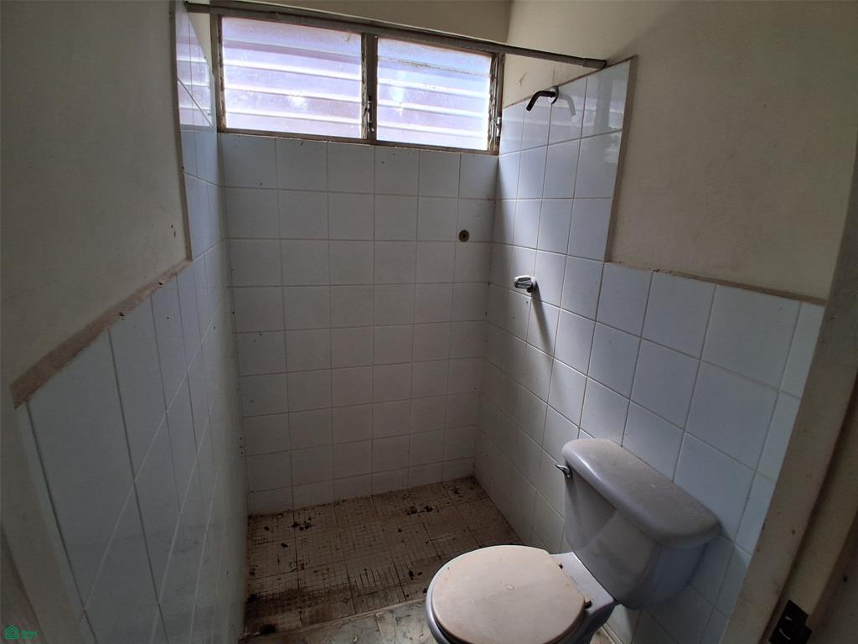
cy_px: 322
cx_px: 429
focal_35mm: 17
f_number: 2.2
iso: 50
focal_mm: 1.4
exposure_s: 1/338
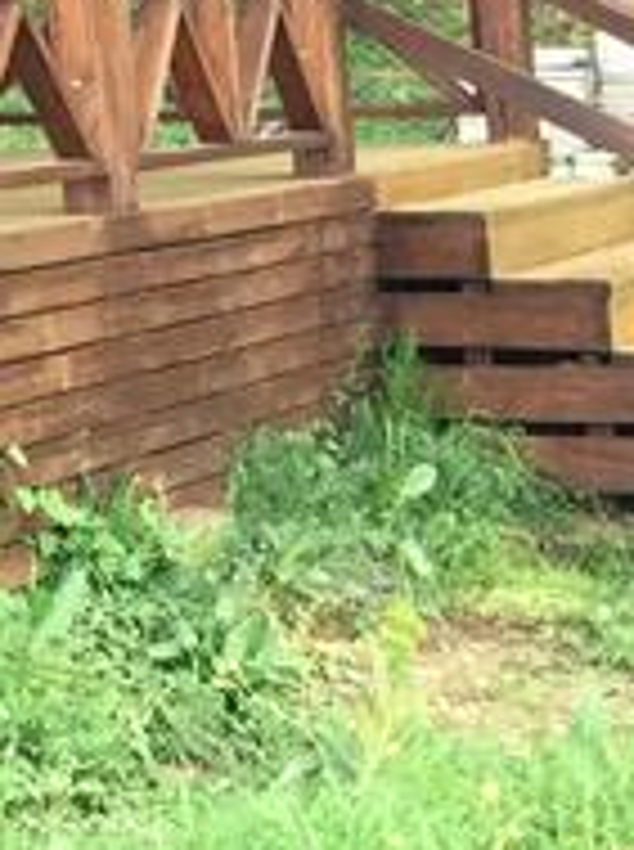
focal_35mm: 123
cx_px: -796
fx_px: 3014
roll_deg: +2.0
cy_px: -49
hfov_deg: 10.6
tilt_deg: +3.0
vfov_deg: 15.7
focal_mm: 4.15
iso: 40
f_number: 2.2
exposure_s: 1/33
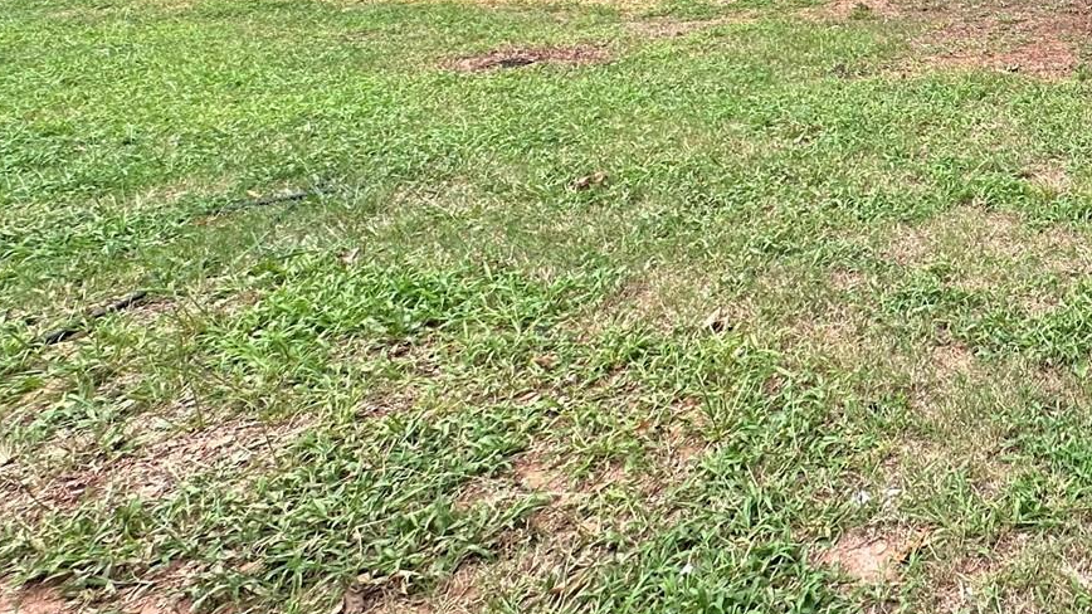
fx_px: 1042
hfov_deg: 43.3
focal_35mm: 36
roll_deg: +0.4
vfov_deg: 29.0
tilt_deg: -8.4
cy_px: -97
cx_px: 1193
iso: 40
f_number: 2.2
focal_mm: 2.22
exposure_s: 1/99
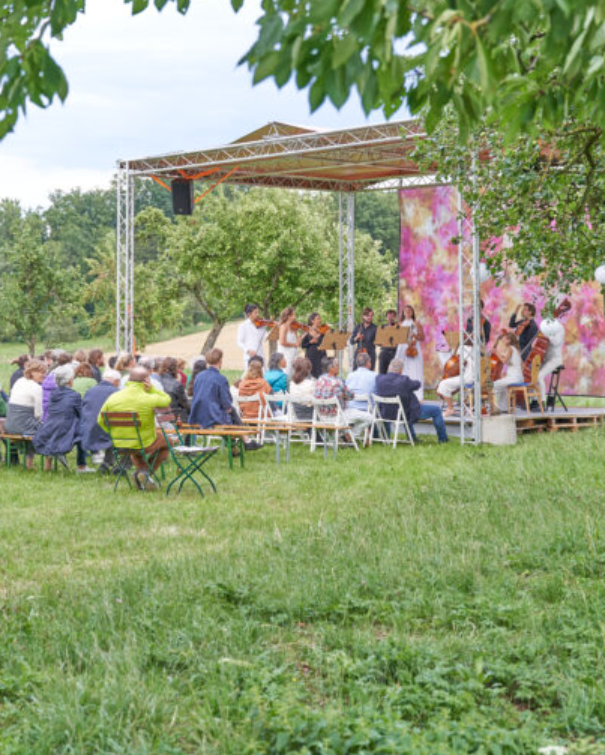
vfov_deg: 29.6
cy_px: 377
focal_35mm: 64
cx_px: 231
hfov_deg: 23.9
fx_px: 1428
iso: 200
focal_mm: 44.6
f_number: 4
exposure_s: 1/60
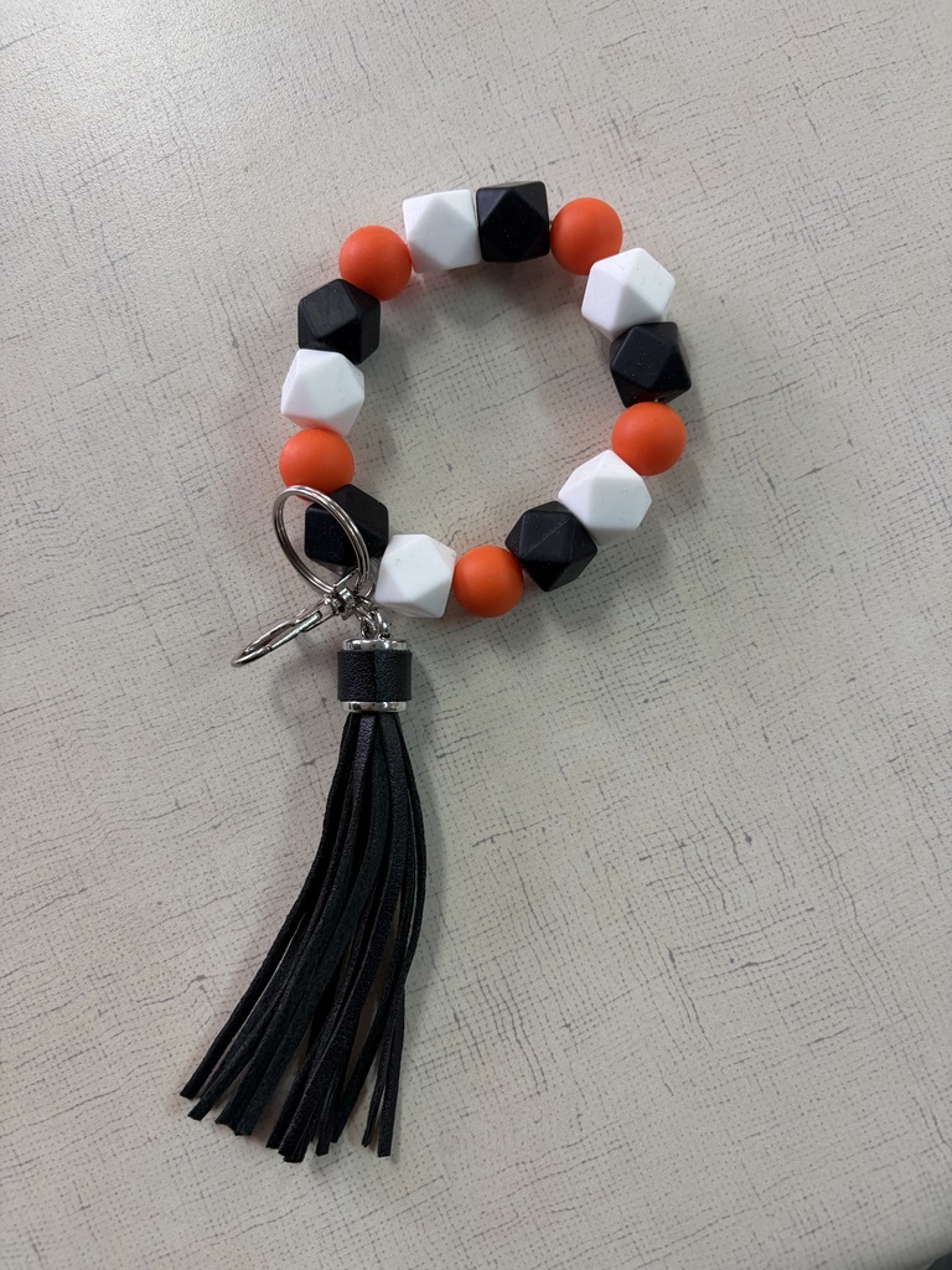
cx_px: 476
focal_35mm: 26
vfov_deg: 67.3
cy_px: 635
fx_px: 953
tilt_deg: -87.1
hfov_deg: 53.1
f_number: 1.6
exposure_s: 1/85
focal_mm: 5.96
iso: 125
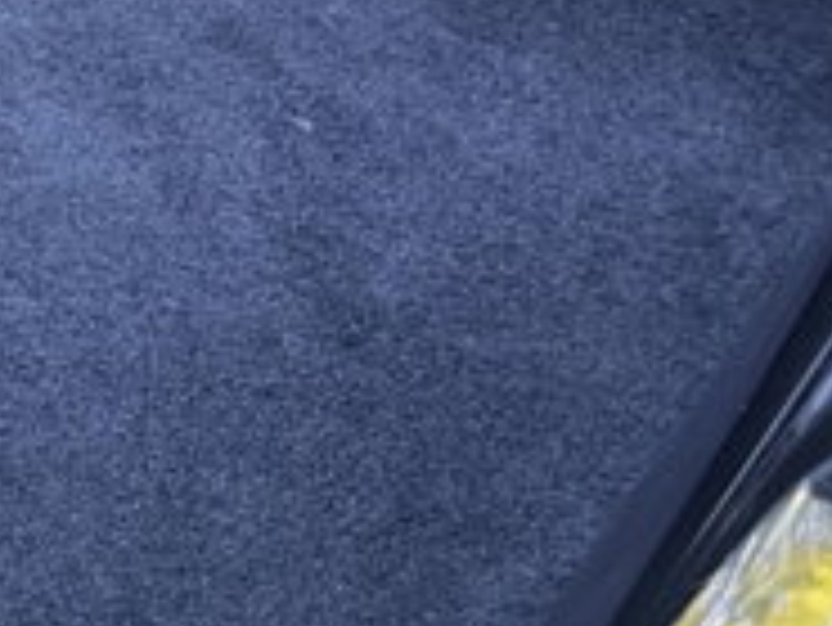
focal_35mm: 108
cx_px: -724
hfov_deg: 15.3
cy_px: 333
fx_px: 2597
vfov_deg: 13.7
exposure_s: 1/60
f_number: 1.6
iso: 160
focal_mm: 5.1
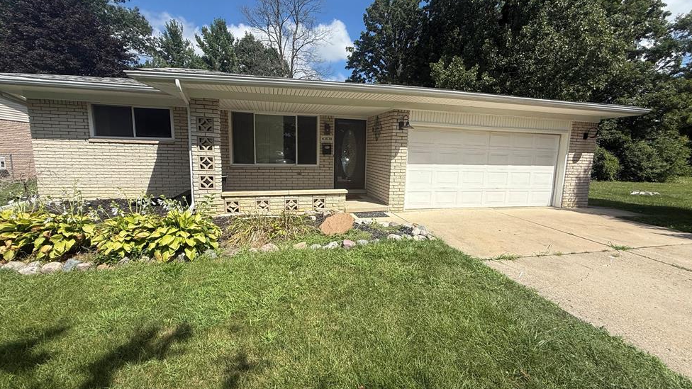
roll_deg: -1.8
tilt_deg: -7.3
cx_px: 350
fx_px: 294
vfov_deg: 67.1
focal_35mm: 16
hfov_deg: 99.4
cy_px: 195
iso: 50
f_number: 2.2
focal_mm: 2.22
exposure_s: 1/2506
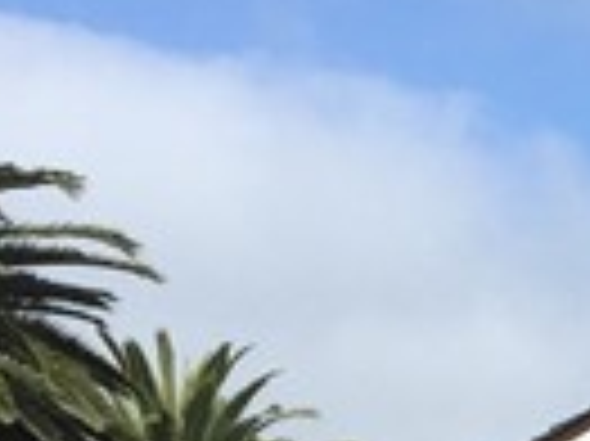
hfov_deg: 7.8
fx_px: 3865
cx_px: 1612
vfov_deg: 6.2
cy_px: 1048
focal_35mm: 227
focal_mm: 4.15
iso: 32
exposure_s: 1/1980
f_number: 2.2
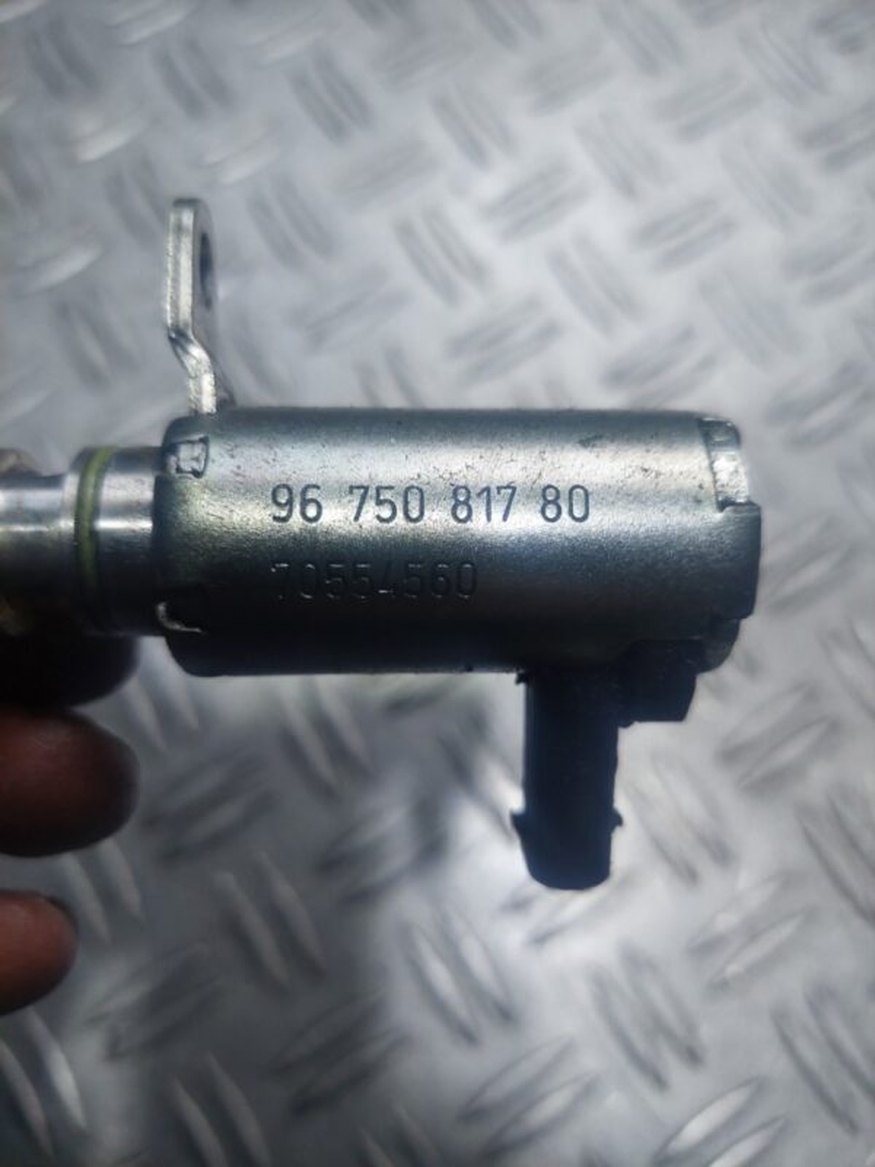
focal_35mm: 25
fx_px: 843
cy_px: 584
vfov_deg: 69.4
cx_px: 438
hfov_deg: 54.9
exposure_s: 1/100
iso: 80
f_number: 1.8
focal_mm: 5.23
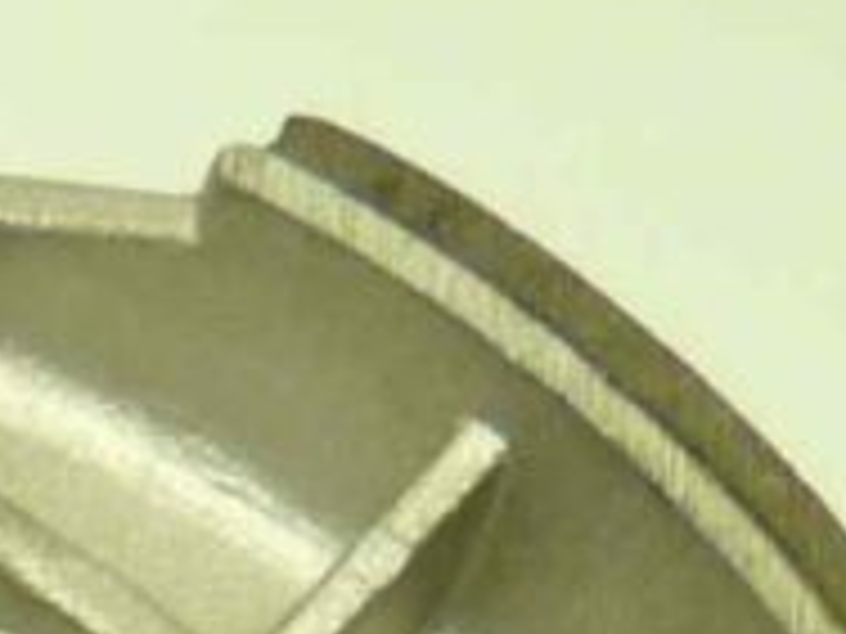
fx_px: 5279
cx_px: -1130
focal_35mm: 216
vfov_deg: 6.1
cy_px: 2250
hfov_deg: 8.4
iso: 80
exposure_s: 1/25
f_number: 3.3
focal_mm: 4.1
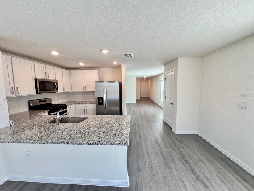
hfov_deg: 102.1
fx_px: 103
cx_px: 127
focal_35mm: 14
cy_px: 96
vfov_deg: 85.7
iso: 80
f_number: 2.2
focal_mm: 2.22
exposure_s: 1/120
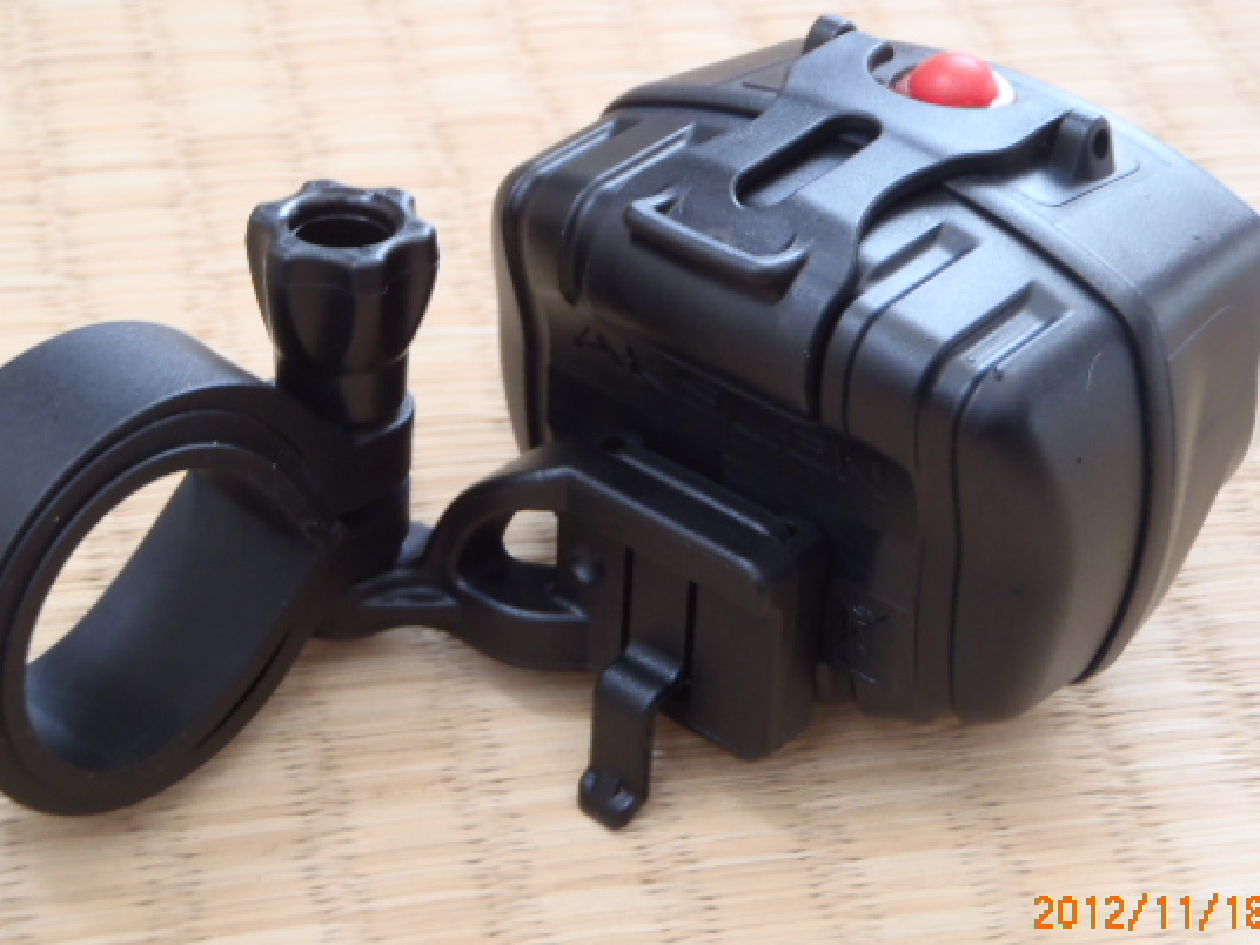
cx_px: 609
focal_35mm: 68
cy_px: 470
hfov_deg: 28.6
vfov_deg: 21.6
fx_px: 2475
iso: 200
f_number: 4.5
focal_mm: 10.34
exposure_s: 1/10
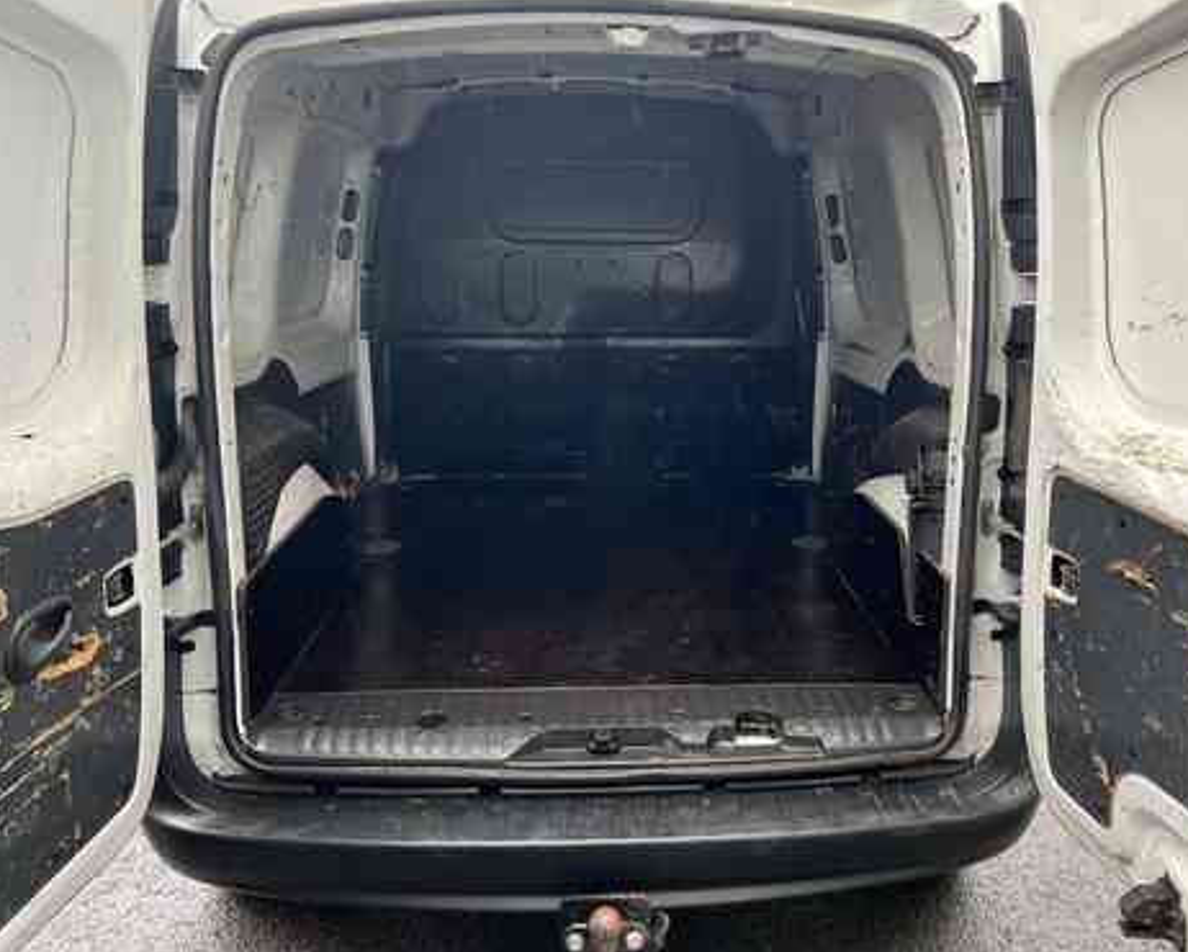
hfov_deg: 62.1
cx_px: 645
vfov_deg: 51.6
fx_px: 985
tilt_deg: -15.7
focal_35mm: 28
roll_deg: +1.2
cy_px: 464
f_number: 1.5
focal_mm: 5.7
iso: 64
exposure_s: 1/146
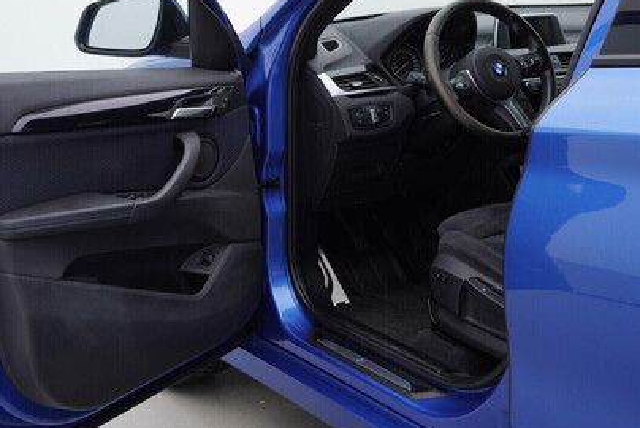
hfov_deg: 40.1
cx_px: 257
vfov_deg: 27.4
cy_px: 145
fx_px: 872
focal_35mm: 49
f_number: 3.5
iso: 125
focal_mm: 24
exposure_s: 1/60
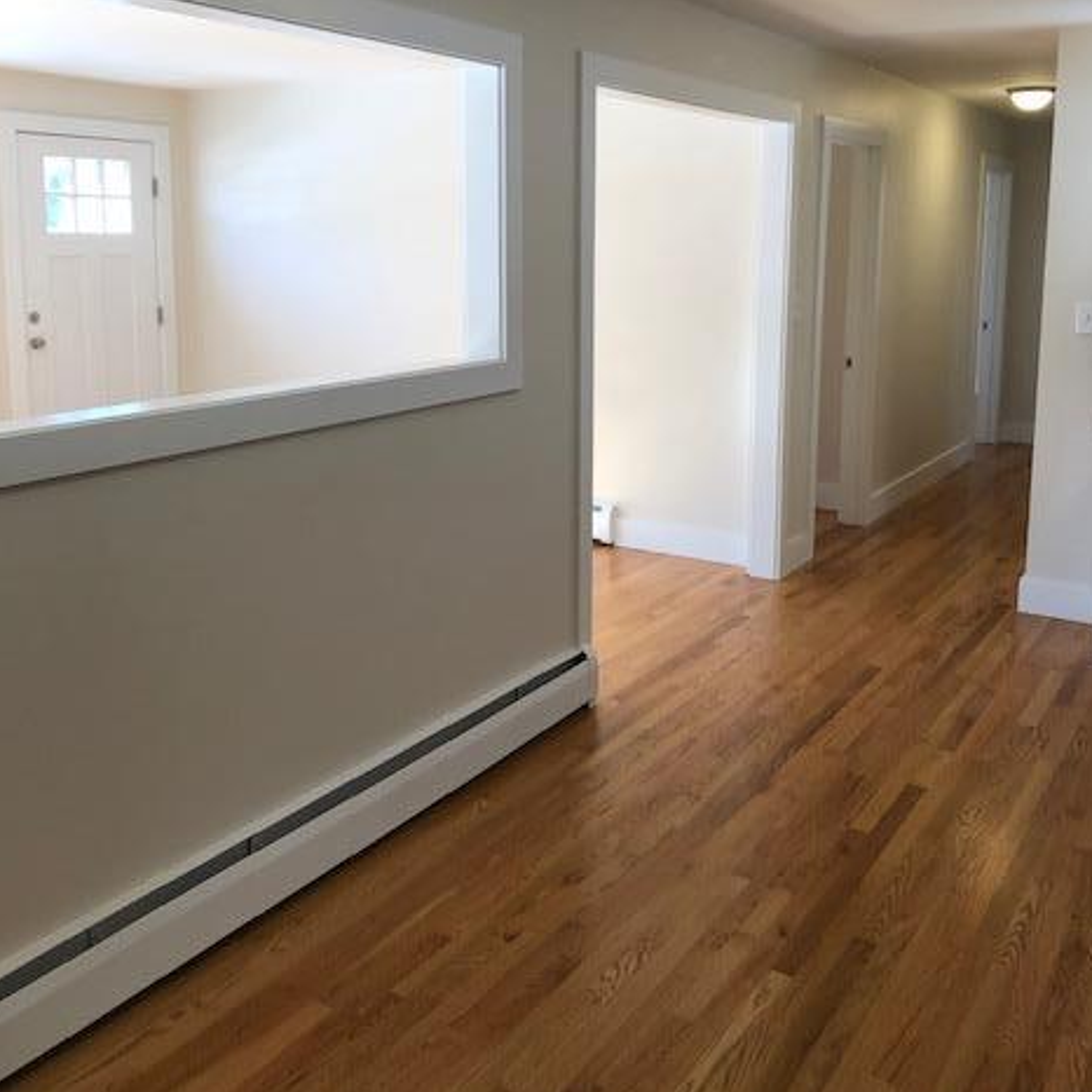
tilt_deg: -8.5
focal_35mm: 34
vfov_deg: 48.0
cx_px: 544
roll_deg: -2.5
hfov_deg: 48.5
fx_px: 1213
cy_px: 408
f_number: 1.8
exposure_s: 1/120
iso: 50
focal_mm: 3.99
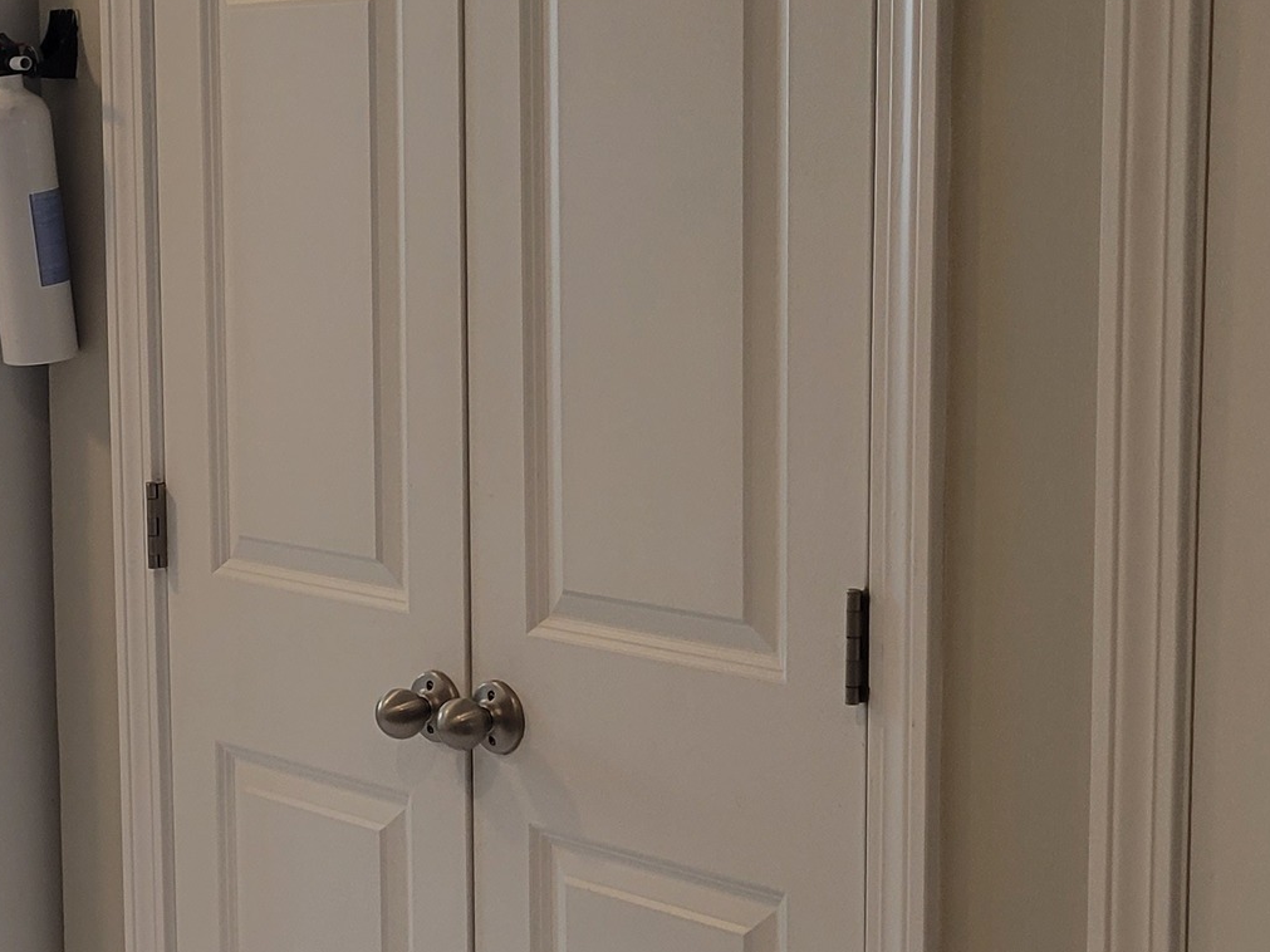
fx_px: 2898
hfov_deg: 23.8
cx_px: 28
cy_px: 499
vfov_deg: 18.7
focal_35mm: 79
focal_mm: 5.4
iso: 100
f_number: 1.8
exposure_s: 1/119
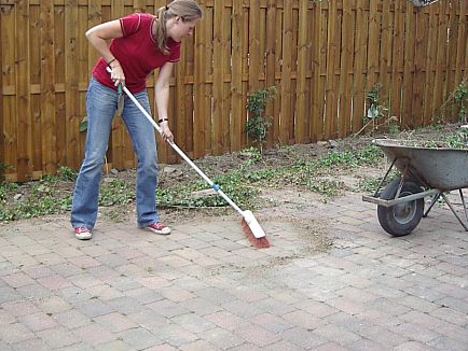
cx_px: 249
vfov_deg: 26.0
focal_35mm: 56
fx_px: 758
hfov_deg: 34.3
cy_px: 125
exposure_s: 1/160
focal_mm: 5.8
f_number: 2.6
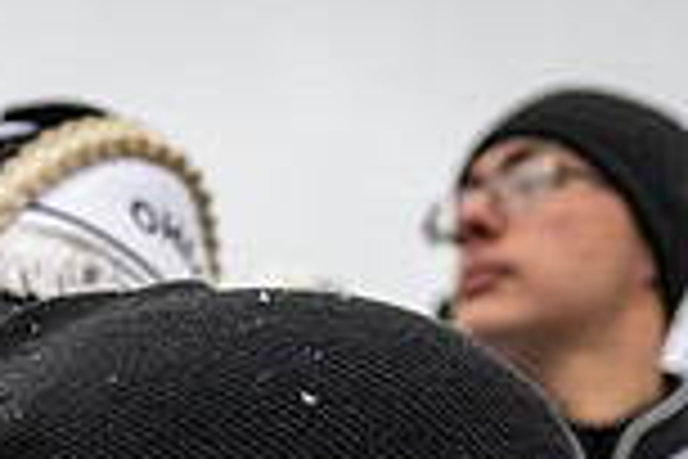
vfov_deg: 13.5
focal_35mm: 91
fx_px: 1739
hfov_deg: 22.0
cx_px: 121
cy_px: 821
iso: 160
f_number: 2.8
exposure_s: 1/500
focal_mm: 24
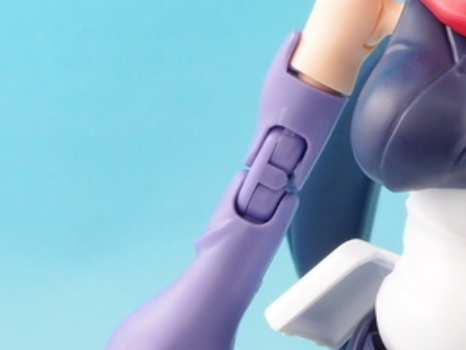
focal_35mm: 124
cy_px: 6
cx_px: 518
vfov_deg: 11.8
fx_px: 1670
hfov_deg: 15.5
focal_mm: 9.87
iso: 100
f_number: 8
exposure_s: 1
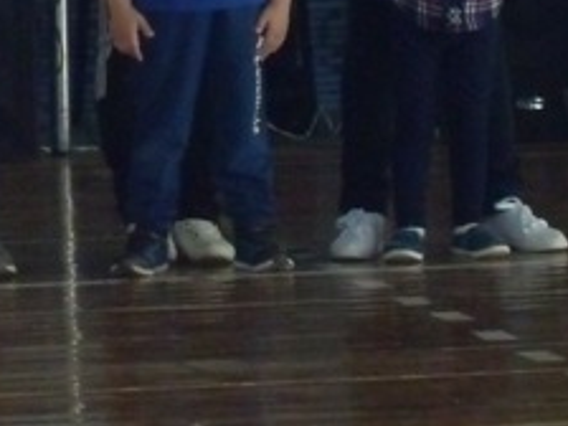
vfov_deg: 3.7
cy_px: -10
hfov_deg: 4.9
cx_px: -352
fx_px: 6514
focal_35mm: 397
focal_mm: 18.1
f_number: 5.2
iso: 400
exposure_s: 1/90
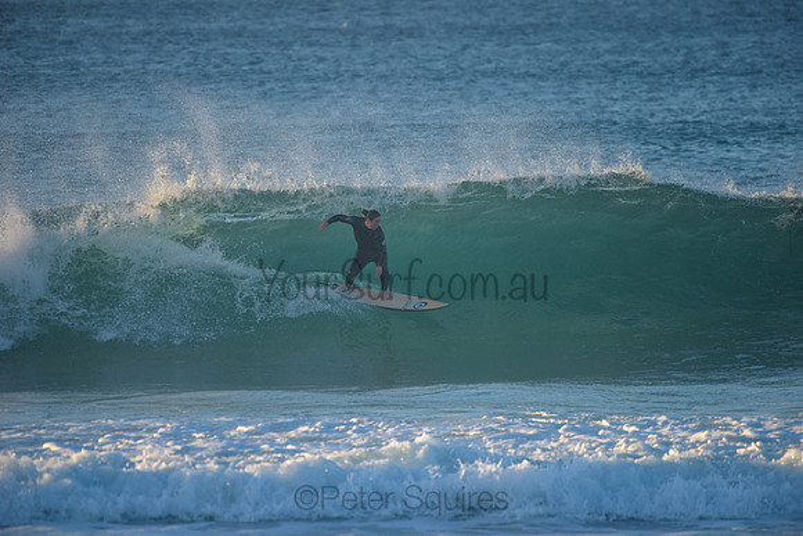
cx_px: 402
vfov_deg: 2.8
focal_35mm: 500
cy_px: 268
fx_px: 11155
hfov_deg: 4.1
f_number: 5.6
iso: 720
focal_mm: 500
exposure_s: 1/2000
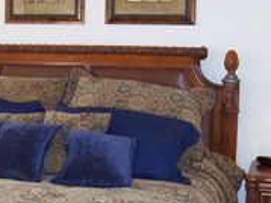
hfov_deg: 27.8
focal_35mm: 70
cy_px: 121
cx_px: 117
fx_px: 548
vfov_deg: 21.0
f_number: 2.7
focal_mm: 5.6
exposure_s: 1/60
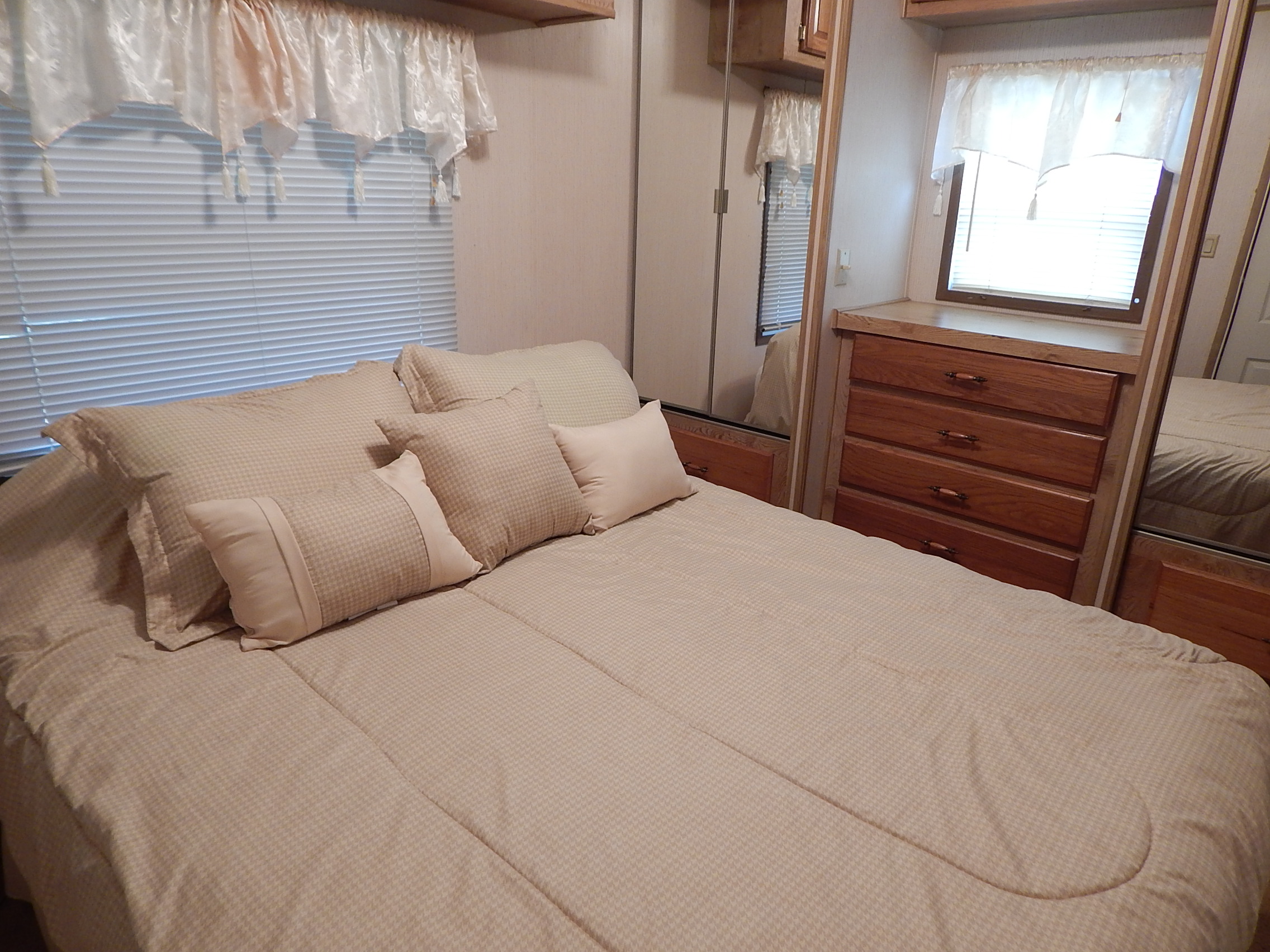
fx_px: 844
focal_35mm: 23
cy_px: 476
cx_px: 635
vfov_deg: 58.9
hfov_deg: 73.9
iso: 180
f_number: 3
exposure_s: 1/30
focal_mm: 4
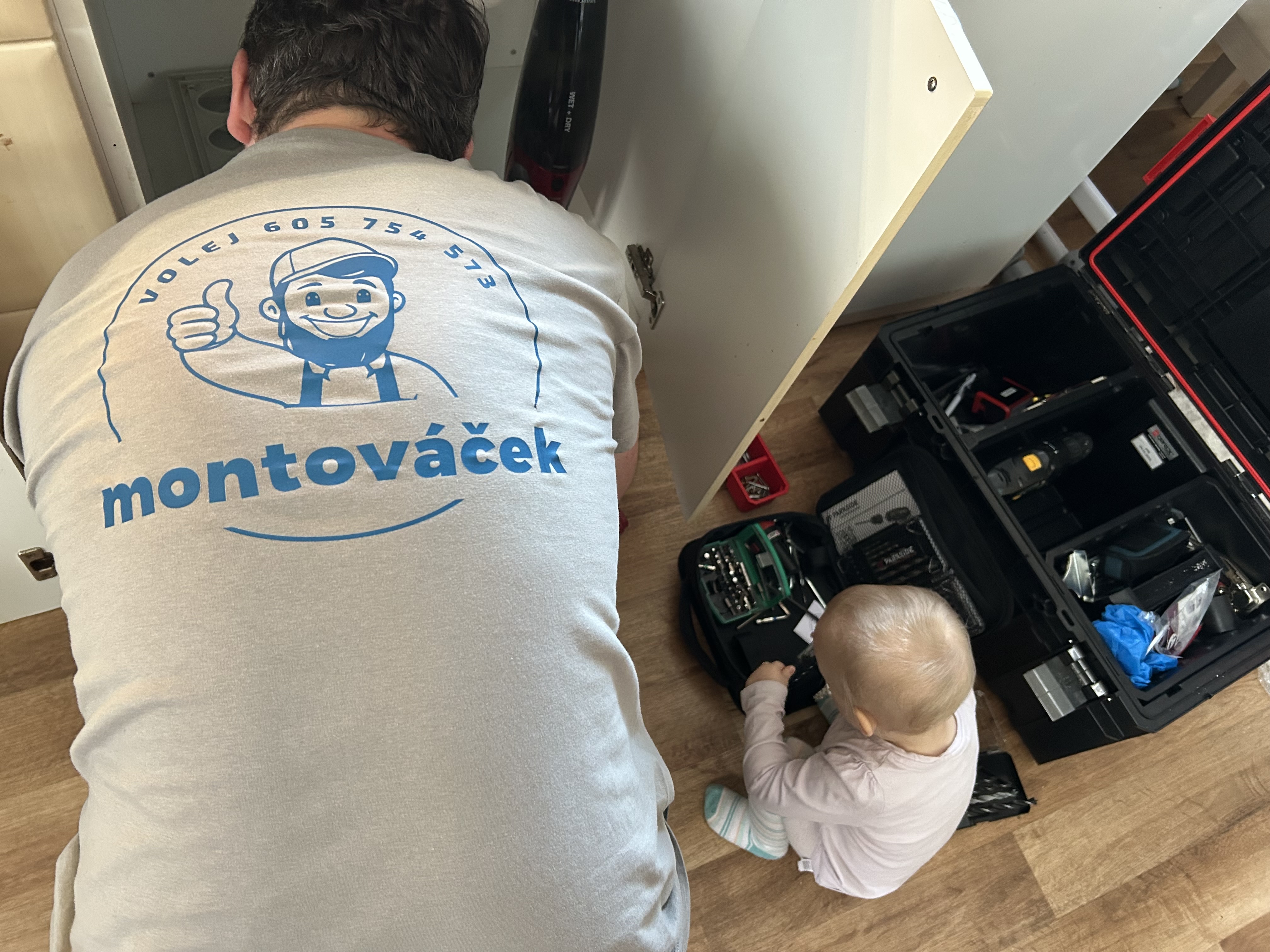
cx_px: 635
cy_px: 476
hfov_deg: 67.3
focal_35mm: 26
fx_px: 954
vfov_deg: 53.1
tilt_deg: -60.3
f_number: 1.5
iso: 400
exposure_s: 1/50
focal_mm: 5.7
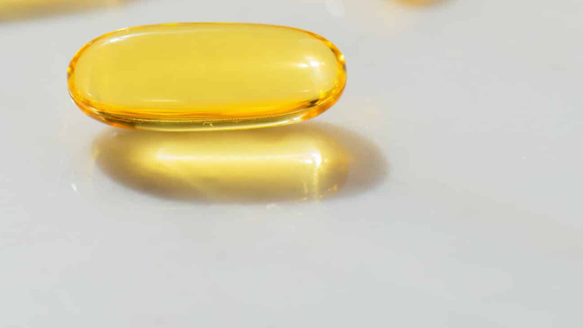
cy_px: -30
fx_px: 3340
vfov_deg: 5.6
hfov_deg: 10.0
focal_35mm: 216
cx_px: 205
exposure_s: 1/160
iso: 125
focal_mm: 105
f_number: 10
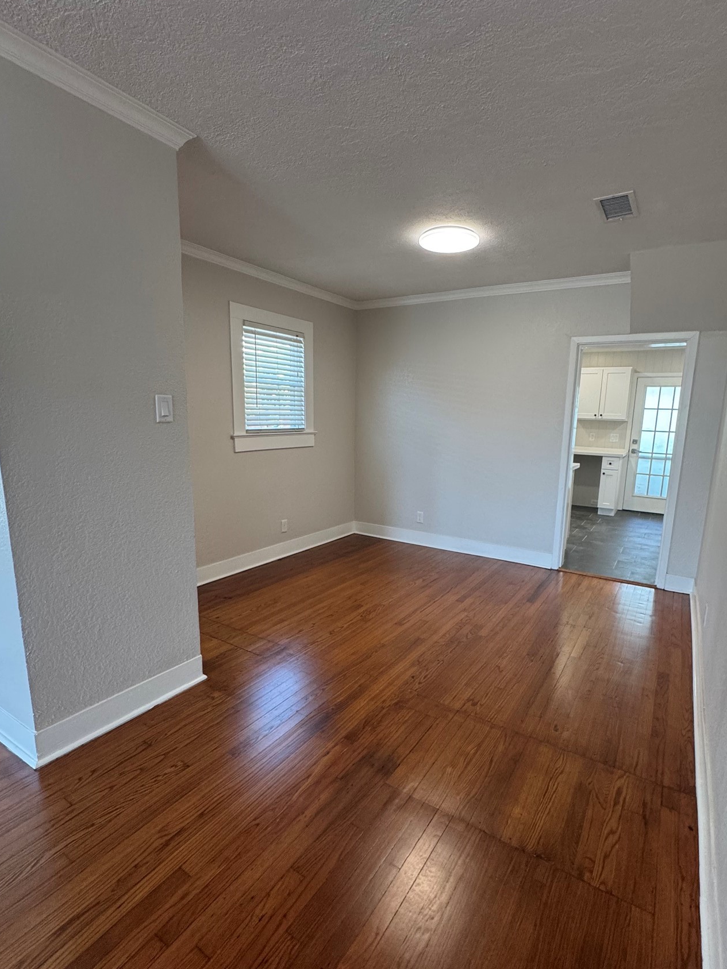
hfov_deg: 74.6
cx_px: 397
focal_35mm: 17
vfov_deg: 91.0
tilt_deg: -9.8
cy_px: 500
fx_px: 476
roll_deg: -1.5
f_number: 2.2
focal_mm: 2.22
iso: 250
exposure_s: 1/120
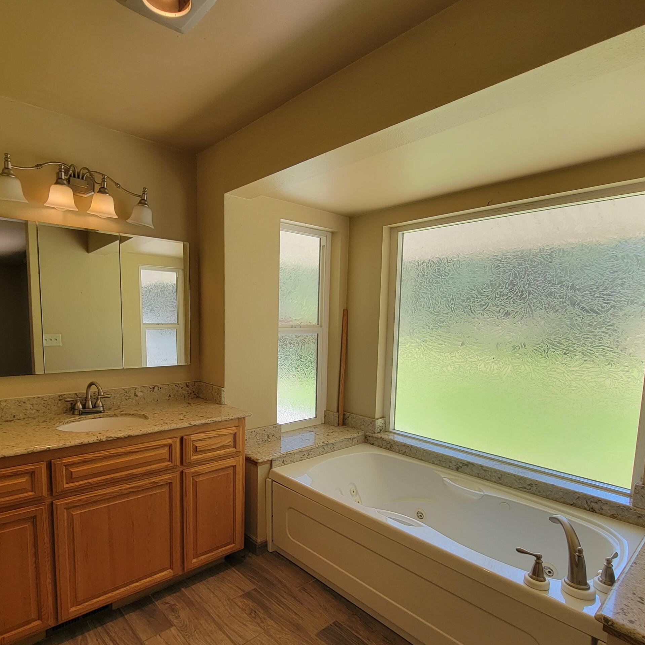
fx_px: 379
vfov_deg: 80.5
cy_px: 357
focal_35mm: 18
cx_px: 289
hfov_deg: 80.5
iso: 50
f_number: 2.2
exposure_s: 1/60
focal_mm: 2.2
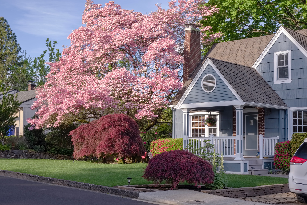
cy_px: 102
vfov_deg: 25.5
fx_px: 452
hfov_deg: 37.5
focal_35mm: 53
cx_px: 154
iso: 200
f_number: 8
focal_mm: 35.8
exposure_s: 1/60
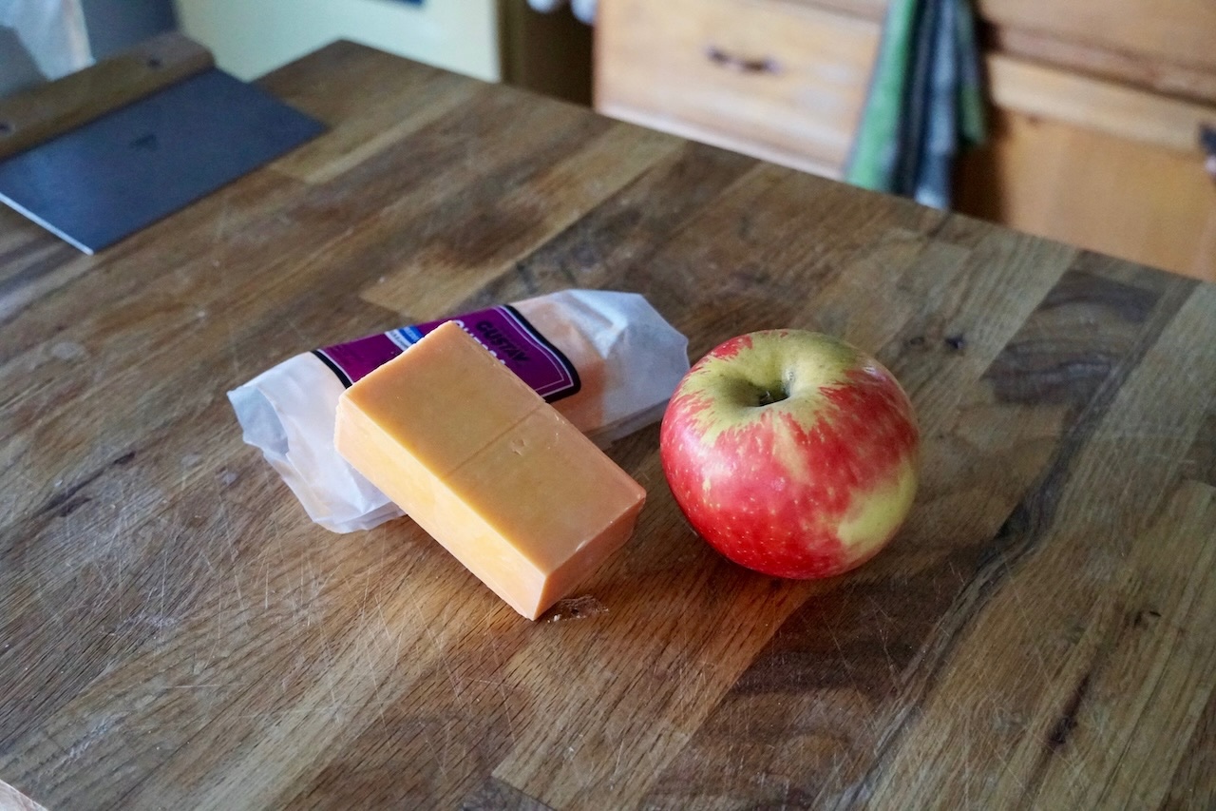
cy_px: 406
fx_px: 1520
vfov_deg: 29.9
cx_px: 608
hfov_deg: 43.6
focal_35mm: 45
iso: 6400
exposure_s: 1/100
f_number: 4.5
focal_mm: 30
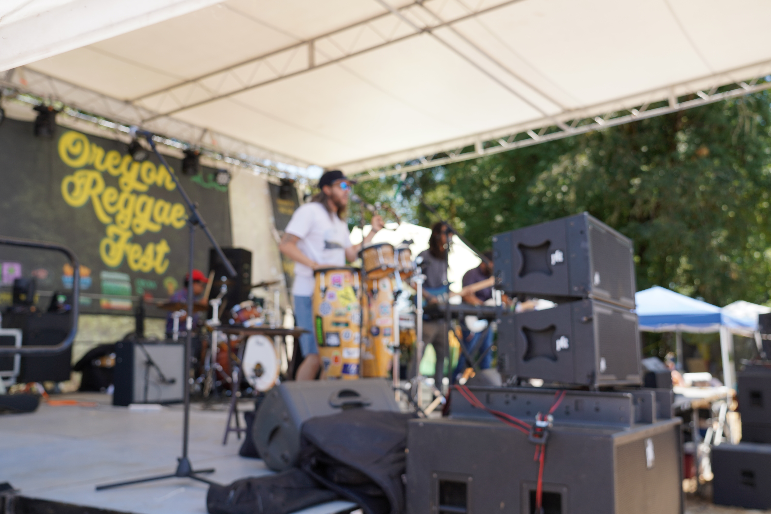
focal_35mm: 35
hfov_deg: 54.4
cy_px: 257
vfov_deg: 37.9
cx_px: 386
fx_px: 750
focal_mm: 35
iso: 100
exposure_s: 1/200
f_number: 4.5
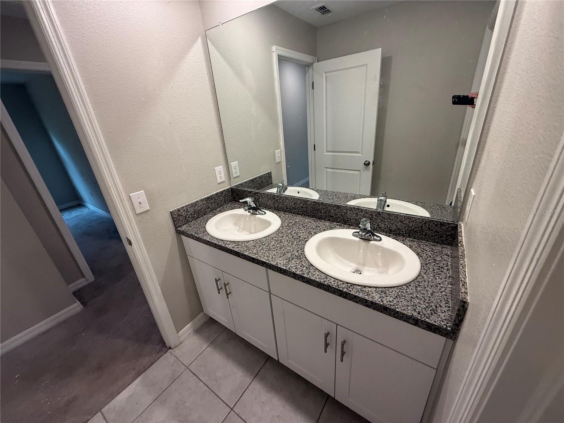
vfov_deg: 85.7
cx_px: 282
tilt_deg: -22.9
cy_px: 212
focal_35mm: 14
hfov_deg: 102.1
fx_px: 228
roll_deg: +4.3
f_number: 2.2
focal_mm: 2.22
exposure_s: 1/120
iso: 200
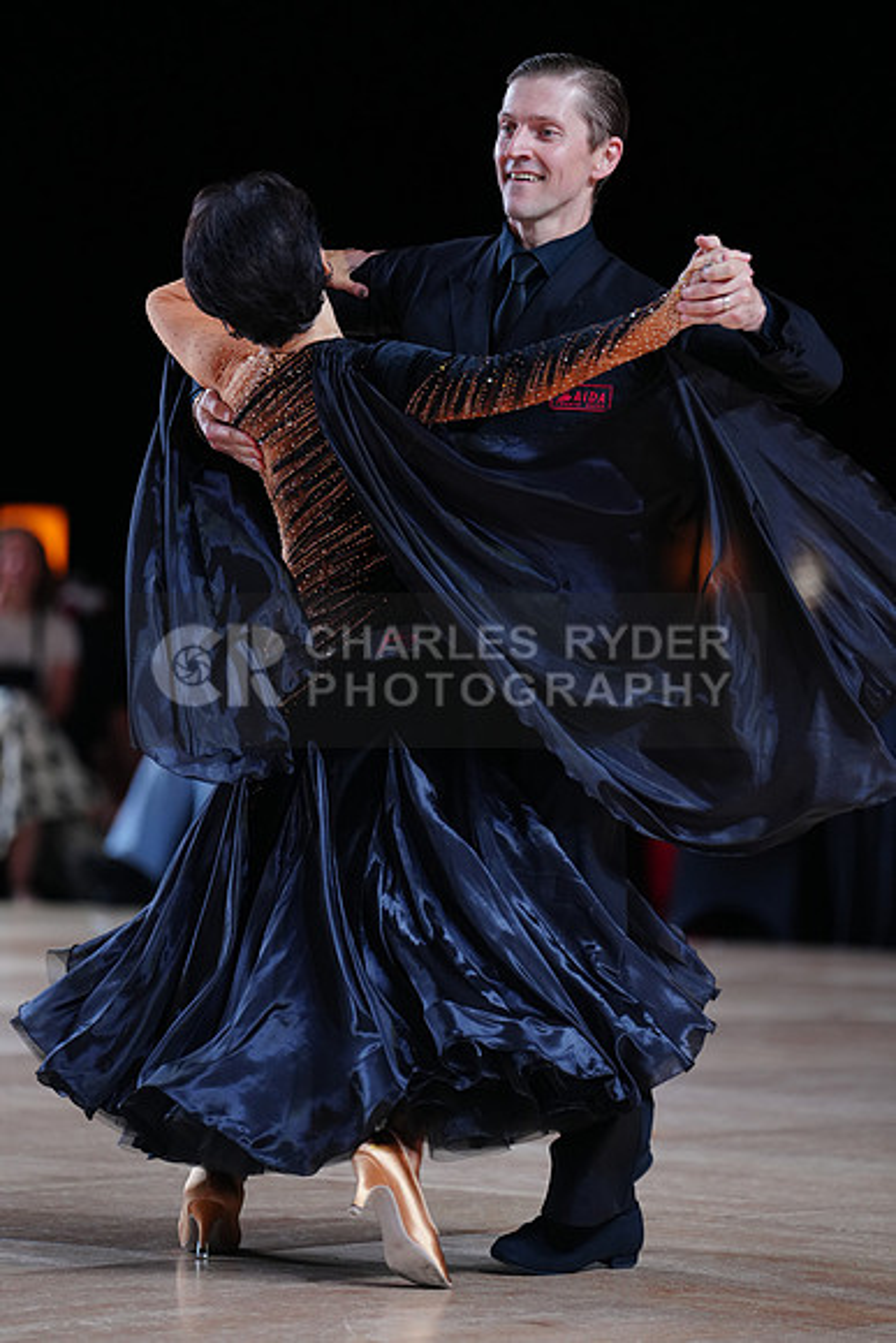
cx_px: 448
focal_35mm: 200
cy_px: 672
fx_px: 7462
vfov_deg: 10.3
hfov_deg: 6.9
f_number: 2.8
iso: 800
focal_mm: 200
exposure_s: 1/500
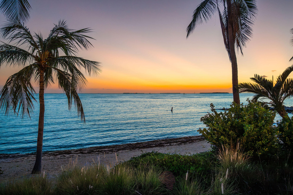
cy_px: 98
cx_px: 146
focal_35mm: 30
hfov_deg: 61.8
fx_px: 245
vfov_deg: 43.5
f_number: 8
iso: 1600
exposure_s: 1/10
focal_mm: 30
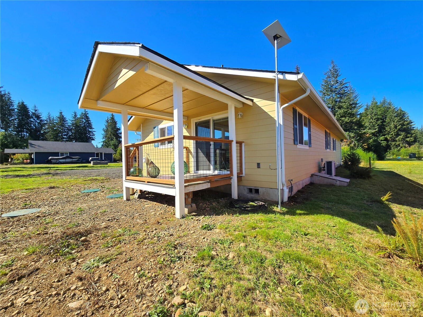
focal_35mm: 13
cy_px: 158
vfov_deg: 89.9
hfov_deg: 106.2
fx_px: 159
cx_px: 212
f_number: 2.2
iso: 50
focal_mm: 2.2
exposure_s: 1/1554
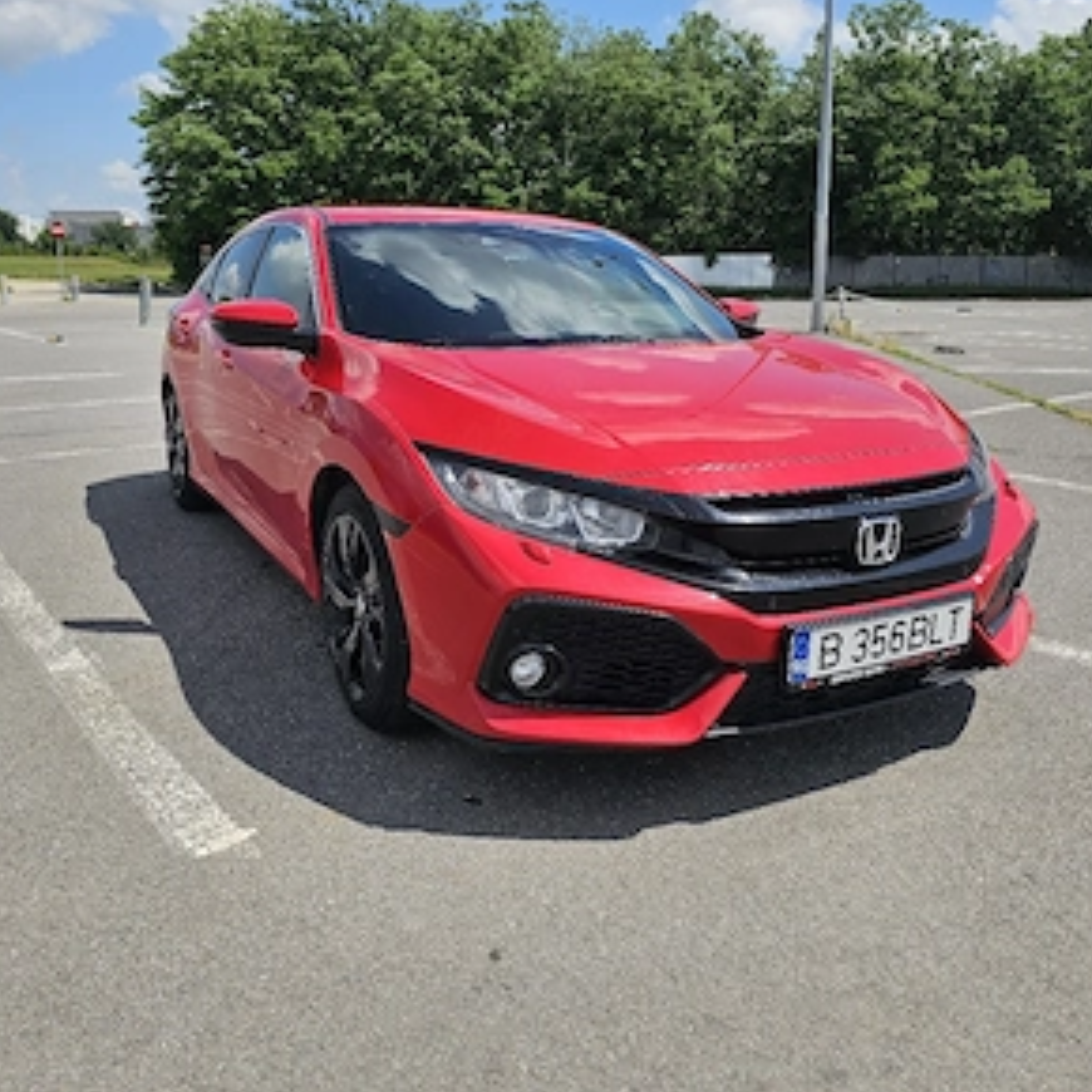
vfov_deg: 57.2
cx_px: 538
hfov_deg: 57.3
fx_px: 999
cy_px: 501
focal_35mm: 28
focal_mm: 6.3
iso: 10
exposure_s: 1/1000
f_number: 1.7
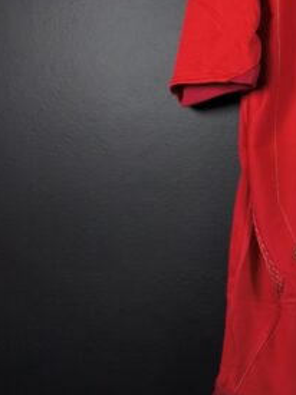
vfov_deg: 28.7
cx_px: 401
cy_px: 122
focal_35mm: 67
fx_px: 764
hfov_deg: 19.9
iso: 400
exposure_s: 1/200
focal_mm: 6.57
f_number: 1.6
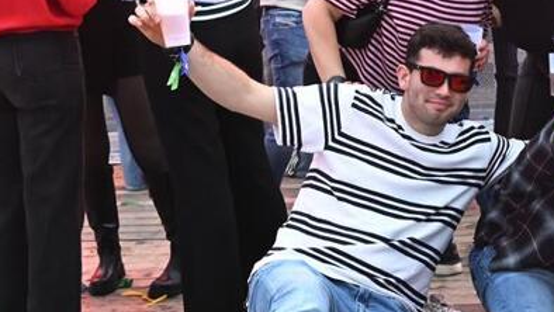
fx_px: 1161
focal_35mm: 79
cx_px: 596
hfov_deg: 25.1
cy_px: 112
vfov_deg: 15.3
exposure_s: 1/100
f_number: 5
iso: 8000
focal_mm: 30
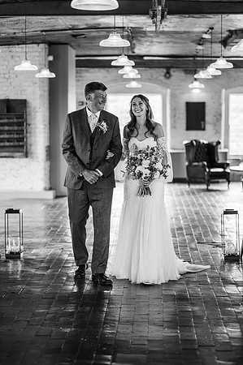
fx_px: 863
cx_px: 122
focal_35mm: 85
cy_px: 182
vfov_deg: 23.9
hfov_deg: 16.0
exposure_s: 1/200
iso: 180
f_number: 1.8
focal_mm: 85
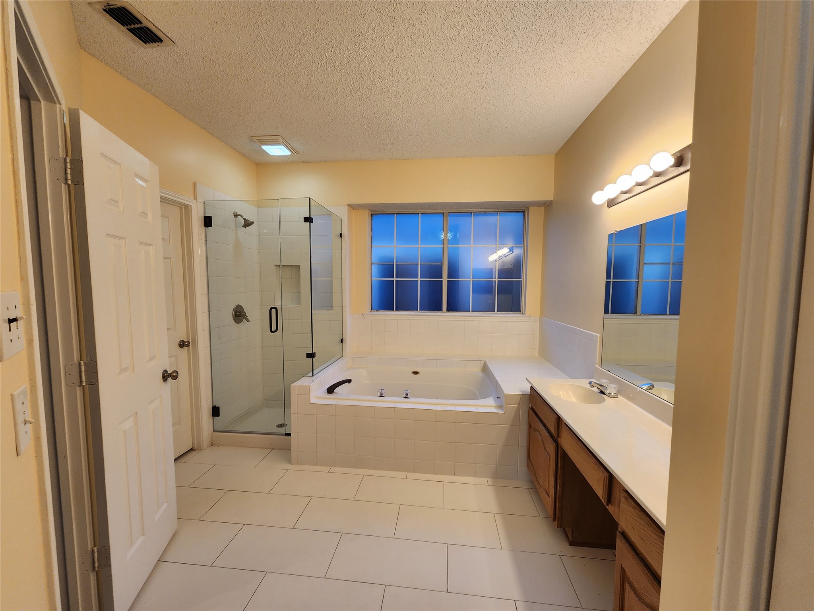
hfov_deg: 106.2
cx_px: 407
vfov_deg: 89.9
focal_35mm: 13
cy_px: 306
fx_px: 306
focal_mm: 2.2
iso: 100
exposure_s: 1/60
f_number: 2.2
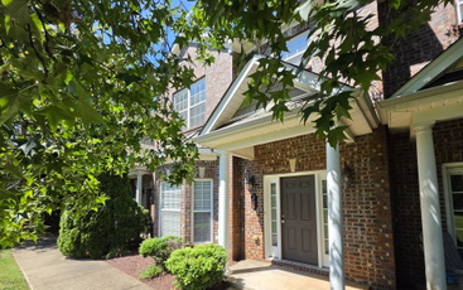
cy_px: 183
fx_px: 189
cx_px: 237
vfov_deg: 73.5
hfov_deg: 101.4
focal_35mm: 15
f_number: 1.9
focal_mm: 2.2
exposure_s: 1/1114
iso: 32
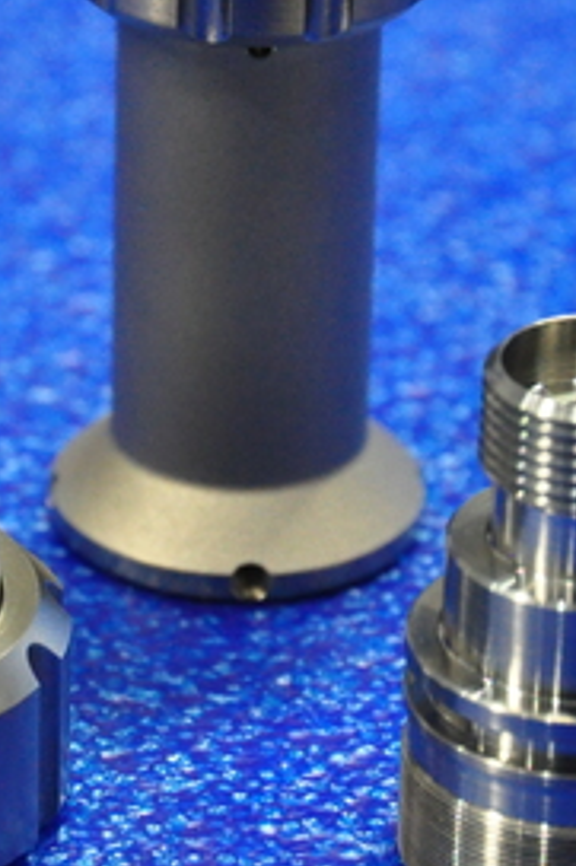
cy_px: 409
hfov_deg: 4.3
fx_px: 7593
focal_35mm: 316
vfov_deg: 6.5
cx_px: 210
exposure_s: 1/20
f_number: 9
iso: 1800
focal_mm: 82
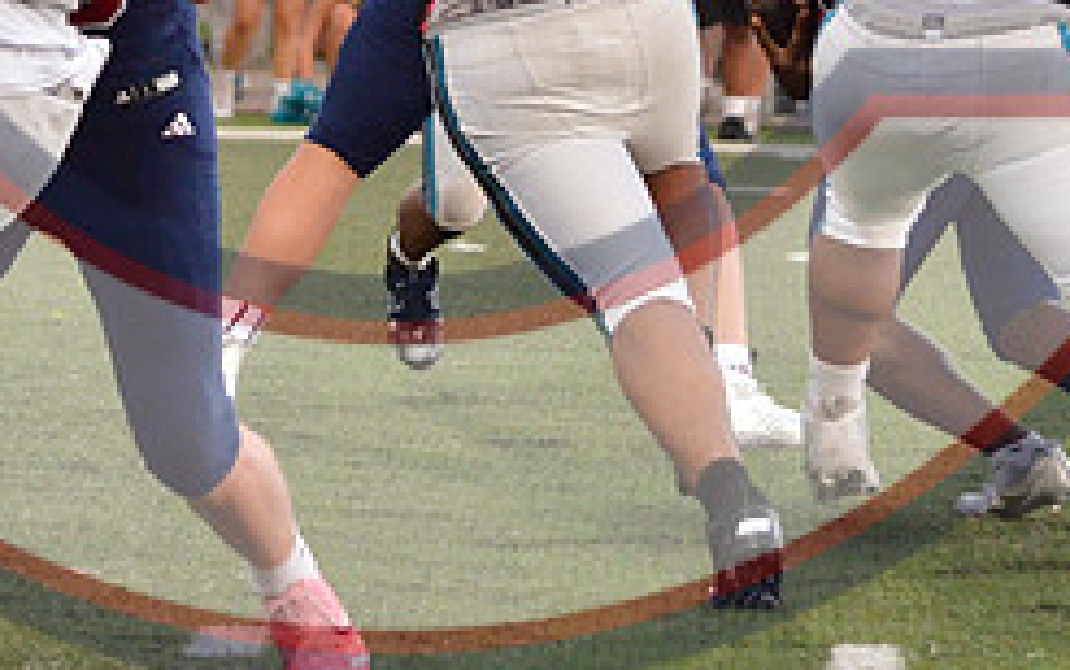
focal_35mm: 432
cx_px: 378
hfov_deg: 4.9
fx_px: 12603
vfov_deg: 3.0
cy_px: -126
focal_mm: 120
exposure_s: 1/500
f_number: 4.8
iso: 2500
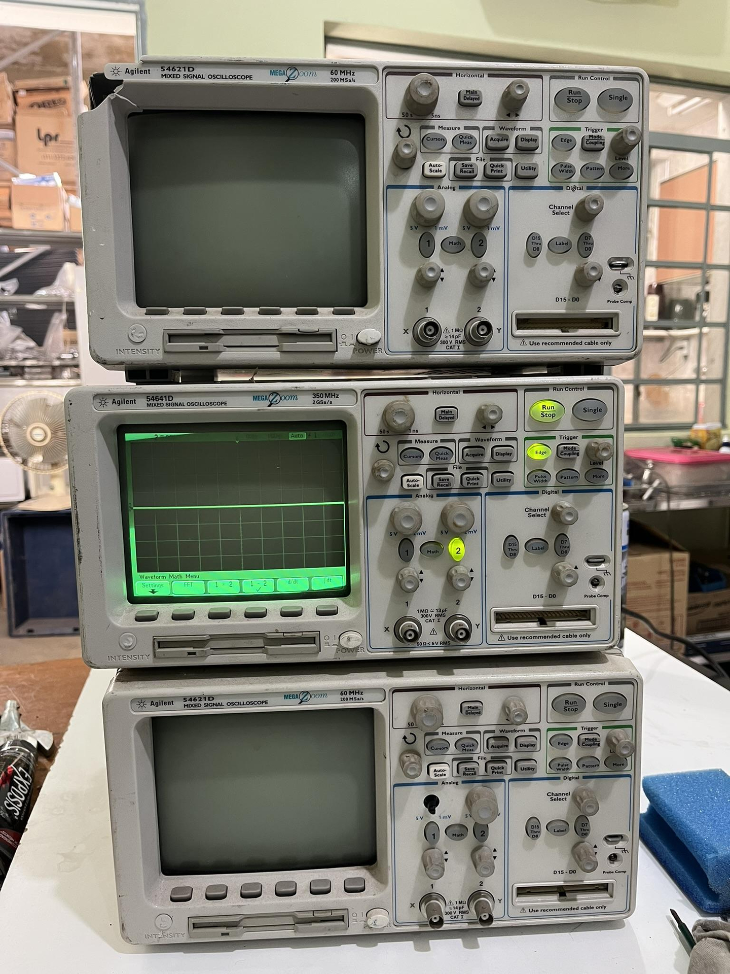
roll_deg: +0.5
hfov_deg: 53.1
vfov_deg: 67.3
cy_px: 487
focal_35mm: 26
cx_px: 365
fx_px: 731
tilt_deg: -8.8
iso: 160
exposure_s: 1/60
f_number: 1.6
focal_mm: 5.1
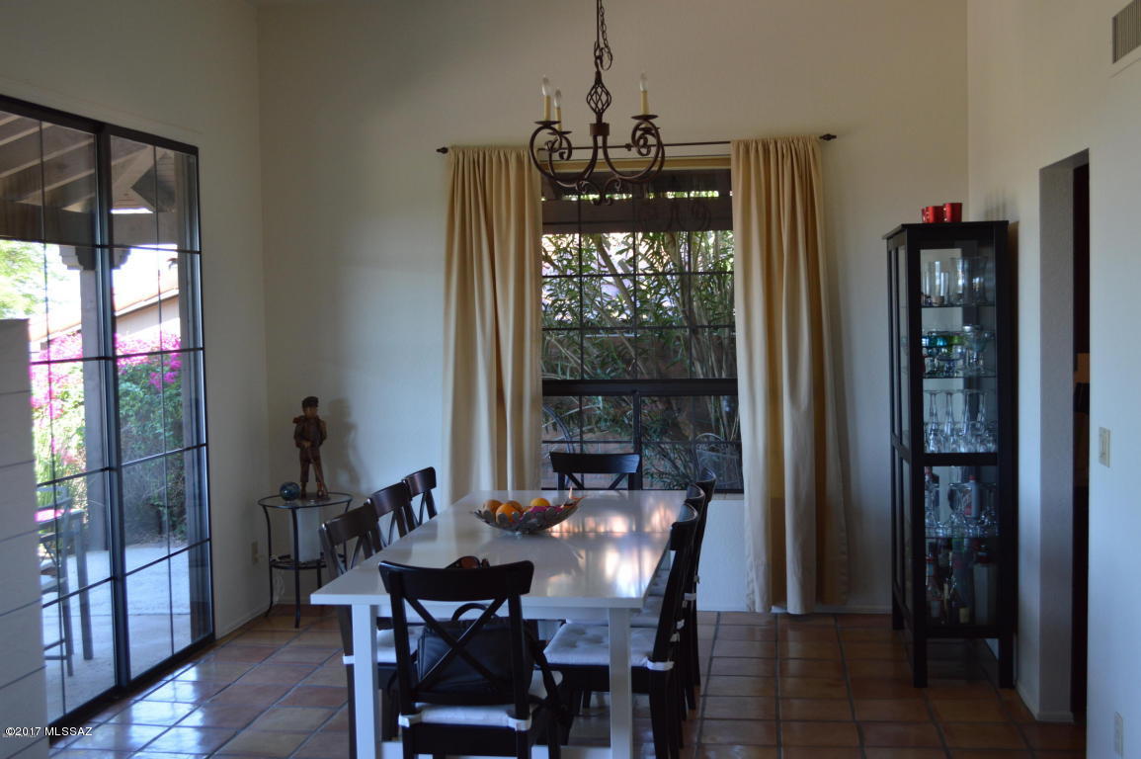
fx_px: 1235
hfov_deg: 49.6
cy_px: 380
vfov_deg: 34.1
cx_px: 570
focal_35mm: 39
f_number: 4.5
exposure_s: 1/80
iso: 400
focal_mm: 26
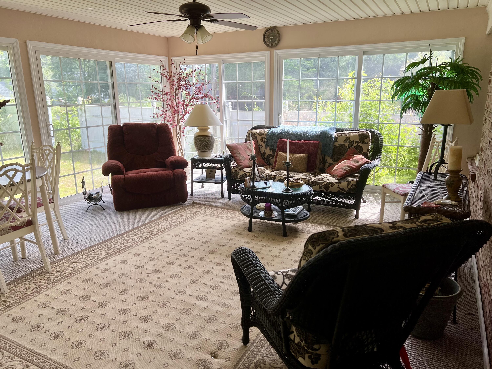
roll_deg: +0.8
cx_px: 246
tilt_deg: -14.4
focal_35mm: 26
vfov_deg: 53.1
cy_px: 184
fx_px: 370
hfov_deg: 67.3
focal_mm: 5.7
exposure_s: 1/345
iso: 50
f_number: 1.5
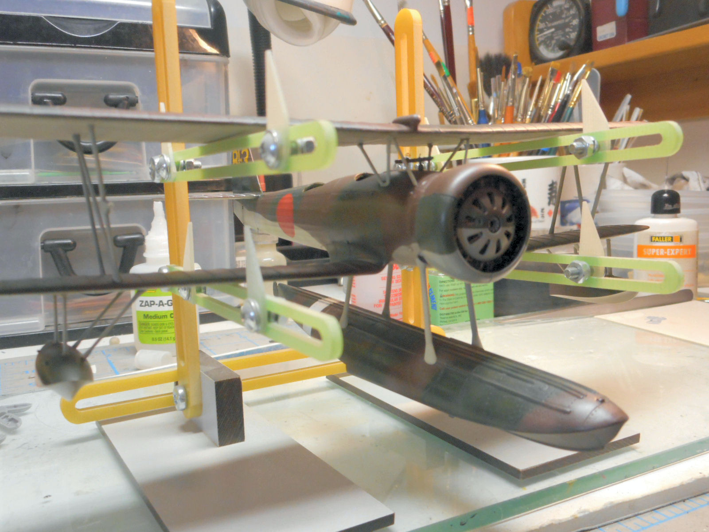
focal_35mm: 34
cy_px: 266
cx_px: 354
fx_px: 696
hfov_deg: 54.0
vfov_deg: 41.8
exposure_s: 1/25
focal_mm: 6
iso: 400
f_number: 4.2
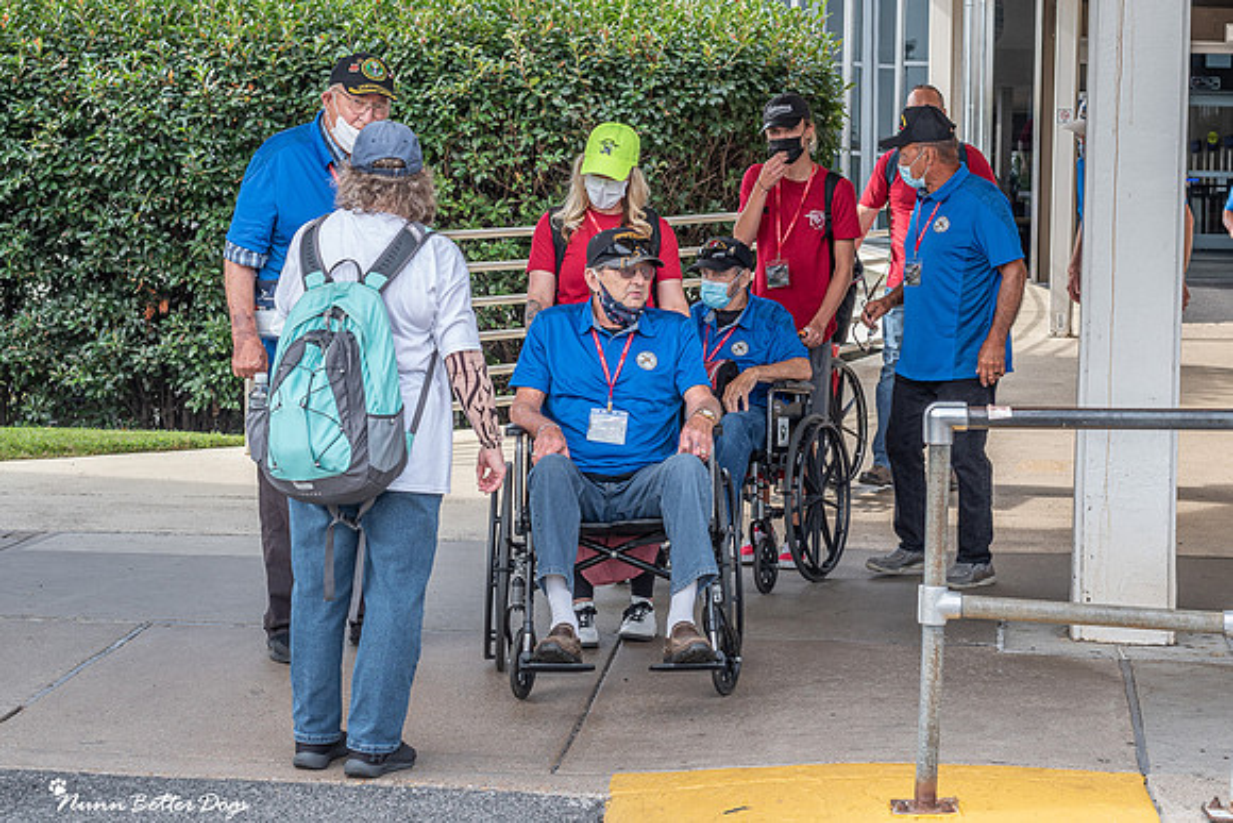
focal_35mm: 71
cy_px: 318
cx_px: 641
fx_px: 2419
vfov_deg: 19.3
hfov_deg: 28.6
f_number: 7.1
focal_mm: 50
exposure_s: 1/200
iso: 200
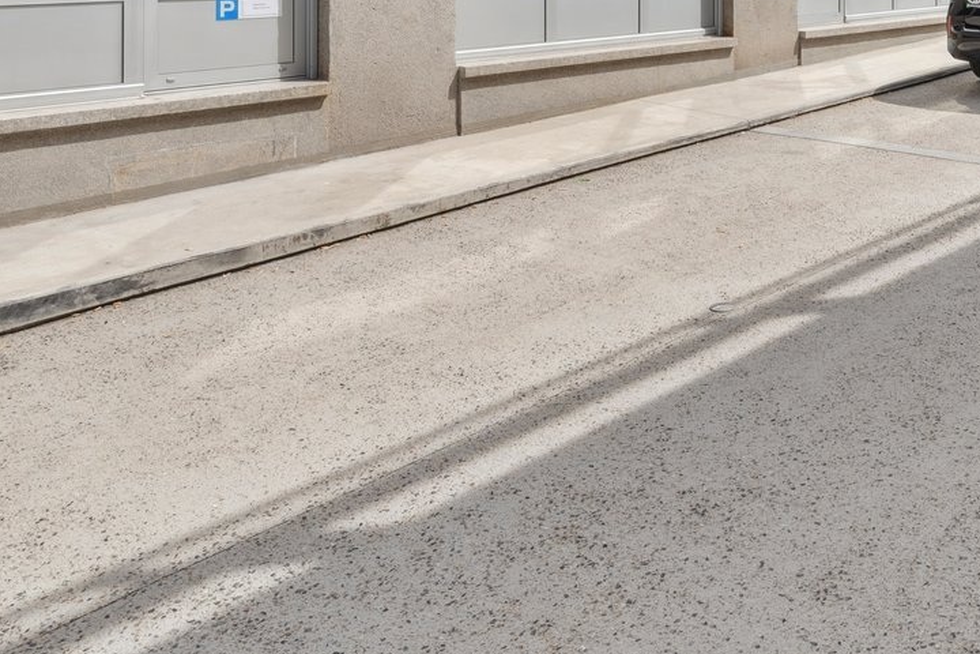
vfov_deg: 30.2
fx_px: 1089
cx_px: 738
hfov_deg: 46.7
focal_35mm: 40
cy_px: -55
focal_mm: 15
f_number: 10
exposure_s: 1/160
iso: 100
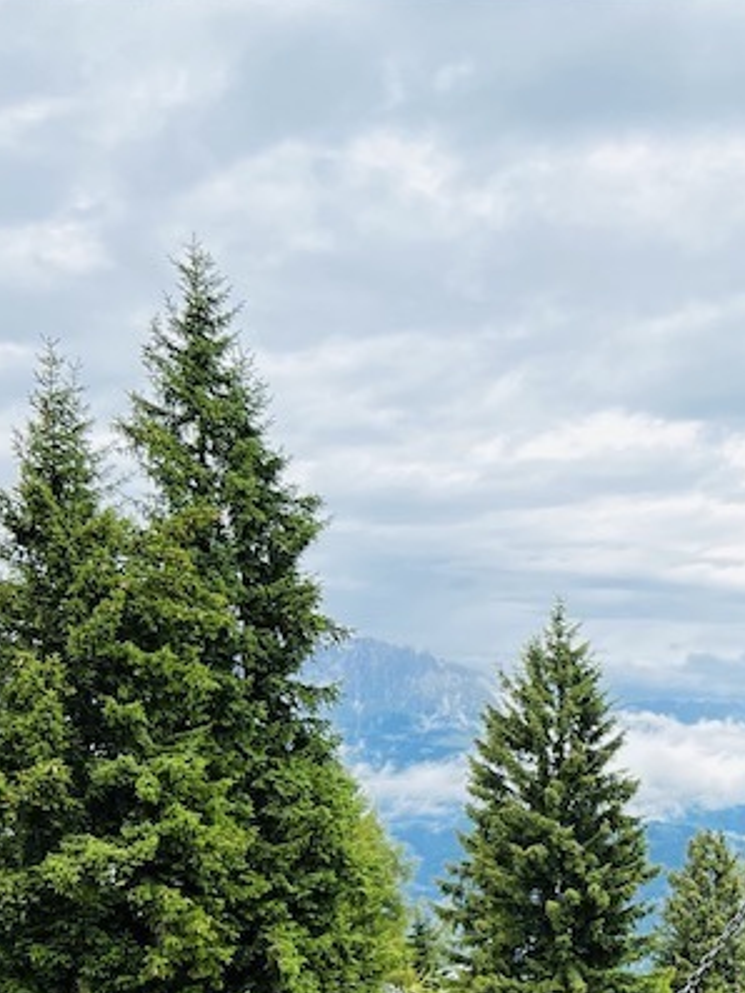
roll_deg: +1.0
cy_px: 850
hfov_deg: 19.9
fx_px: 1922
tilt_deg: -4.6
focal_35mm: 67
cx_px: 1010
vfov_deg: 28.1
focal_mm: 5.7
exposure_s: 1/1196
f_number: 1.5
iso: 50
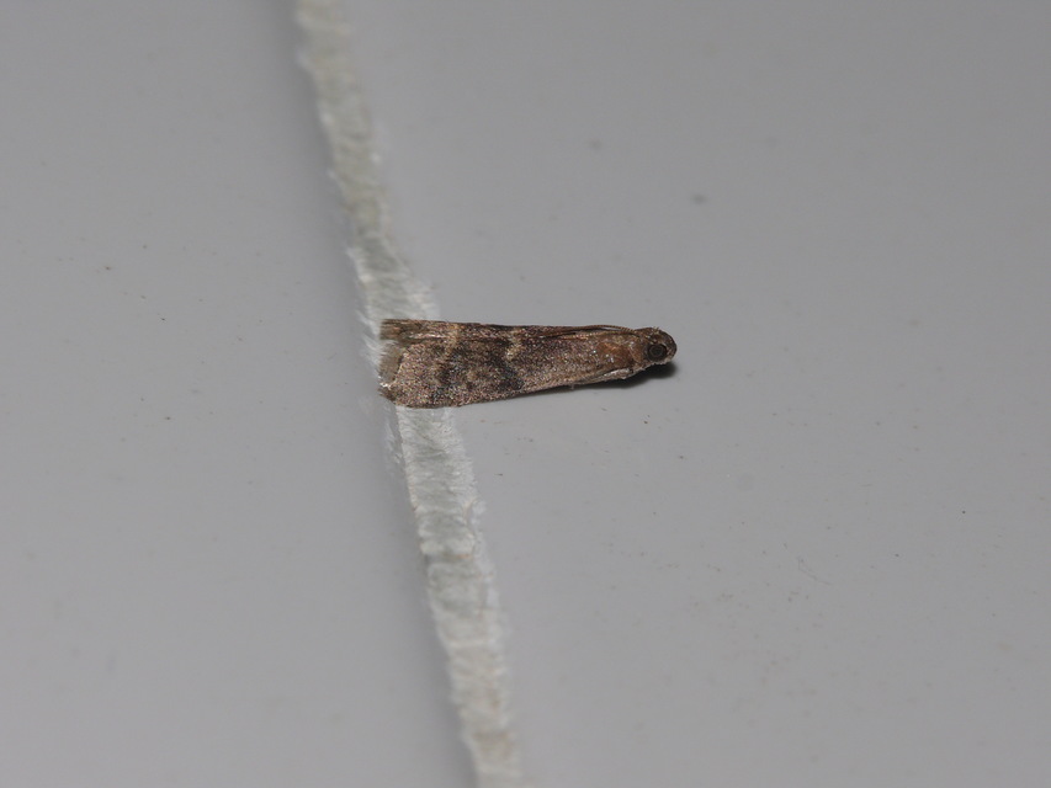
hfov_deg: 4.7
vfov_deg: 3.5
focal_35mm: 420
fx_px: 12754
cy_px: 394
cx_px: 526
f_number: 11
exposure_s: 1/640
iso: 100
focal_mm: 88.8
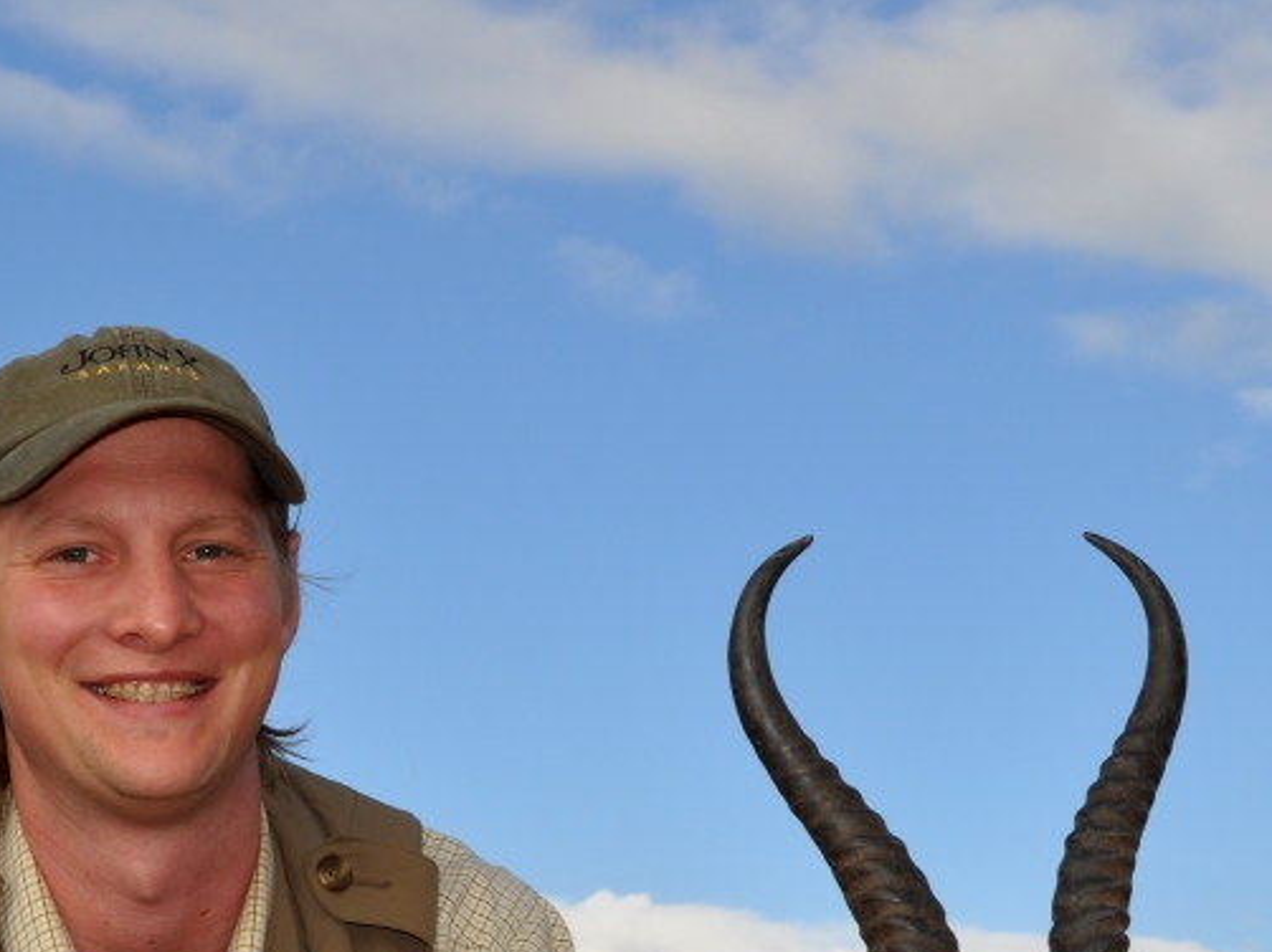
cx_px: 137
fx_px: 3673
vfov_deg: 14.6
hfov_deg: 19.3
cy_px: 858
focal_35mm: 100
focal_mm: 34
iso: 200
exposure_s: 1/200
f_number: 13
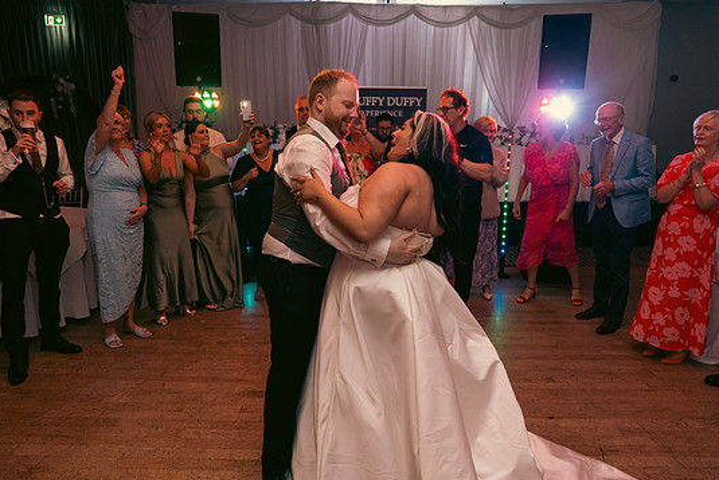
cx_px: 349
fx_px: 519
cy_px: 237
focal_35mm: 26
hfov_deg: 69.4
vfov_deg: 49.6
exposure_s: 1/160
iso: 2500
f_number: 3.5
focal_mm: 24
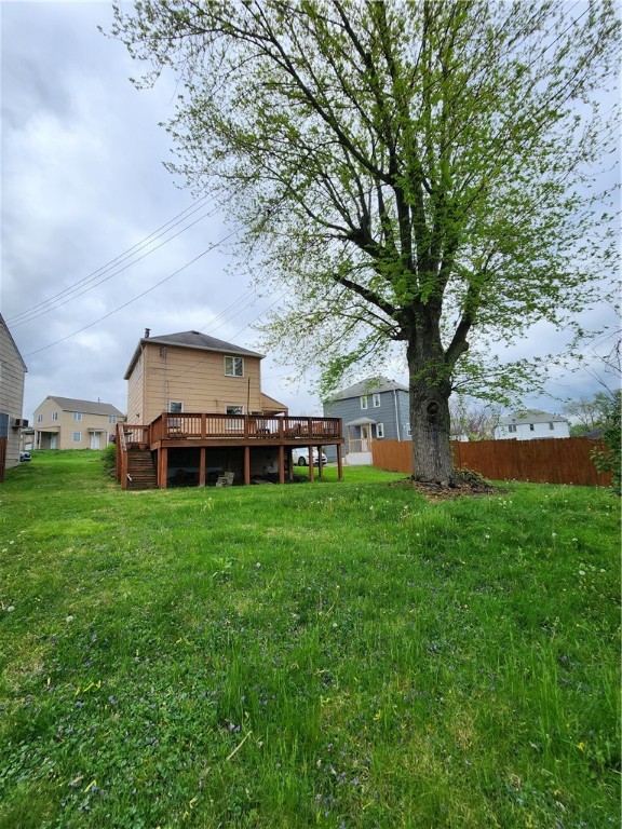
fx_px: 311
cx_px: 311
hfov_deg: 89.9
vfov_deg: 106.2
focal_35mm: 13
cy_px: 414
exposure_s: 1/1108
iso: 50
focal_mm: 2.2
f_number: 2.2
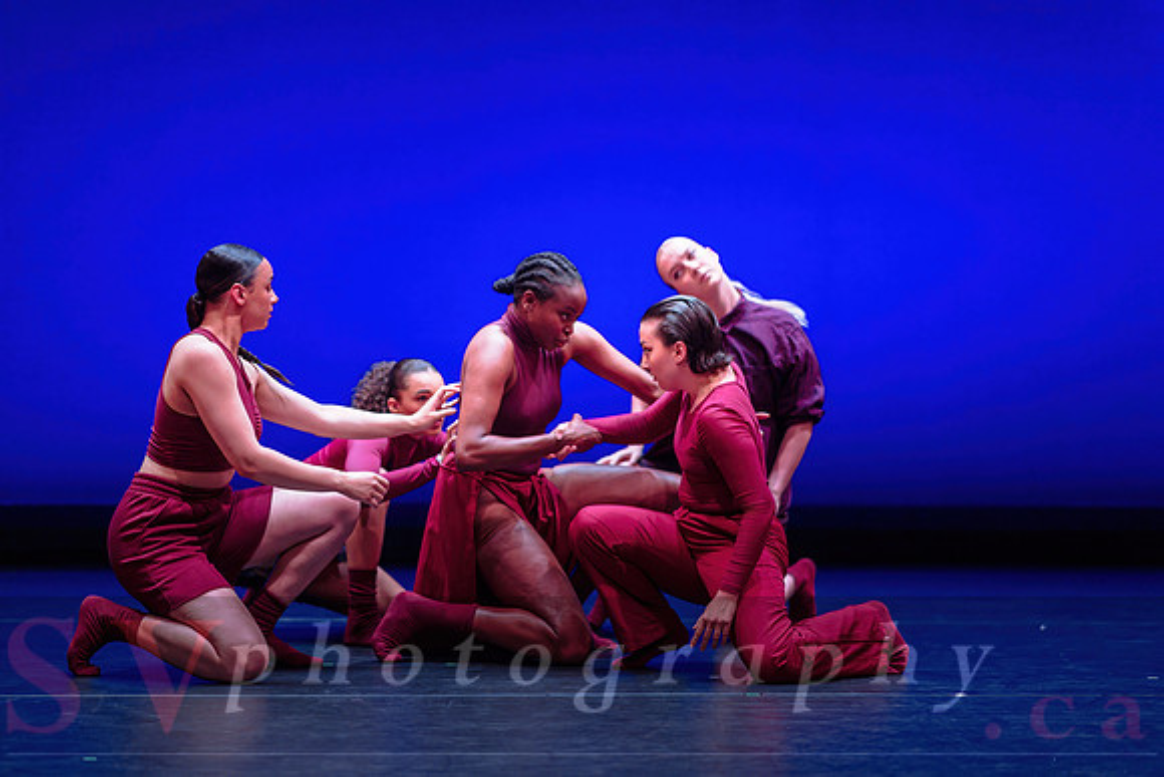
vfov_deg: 12.5
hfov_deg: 18.6
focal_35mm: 110
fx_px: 3556
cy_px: 389
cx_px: 566
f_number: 1.4
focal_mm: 105
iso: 1250
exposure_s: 1/400
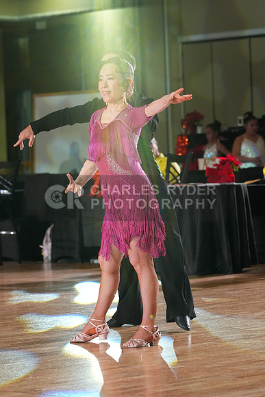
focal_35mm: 172
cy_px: 198
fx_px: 1898
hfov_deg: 8.0
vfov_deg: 11.9
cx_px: 132
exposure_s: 1/400
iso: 8000
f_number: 6.3
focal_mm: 172
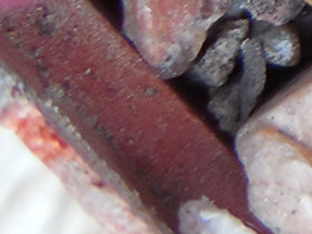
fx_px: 1803
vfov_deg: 6.8
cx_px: 901
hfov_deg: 8.5
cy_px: -437
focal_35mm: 200
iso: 125
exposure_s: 1/30
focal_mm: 5.6
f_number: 3.6
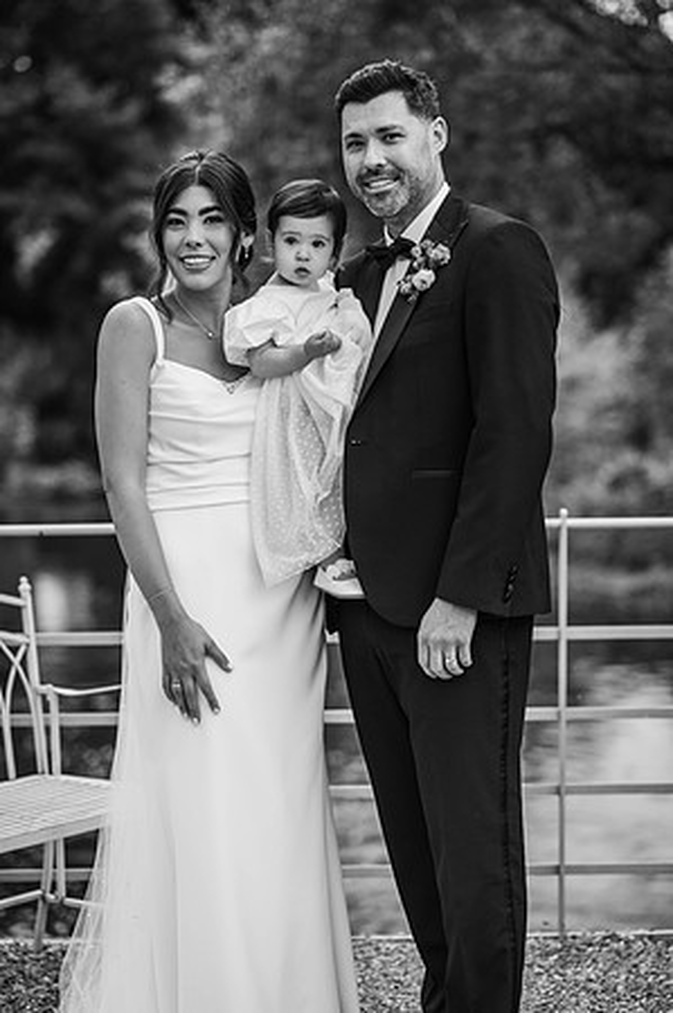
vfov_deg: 23.9
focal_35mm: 85
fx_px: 2389
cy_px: 506
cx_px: 336
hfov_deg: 16.0
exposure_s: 1/1000
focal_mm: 85
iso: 100
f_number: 2.2
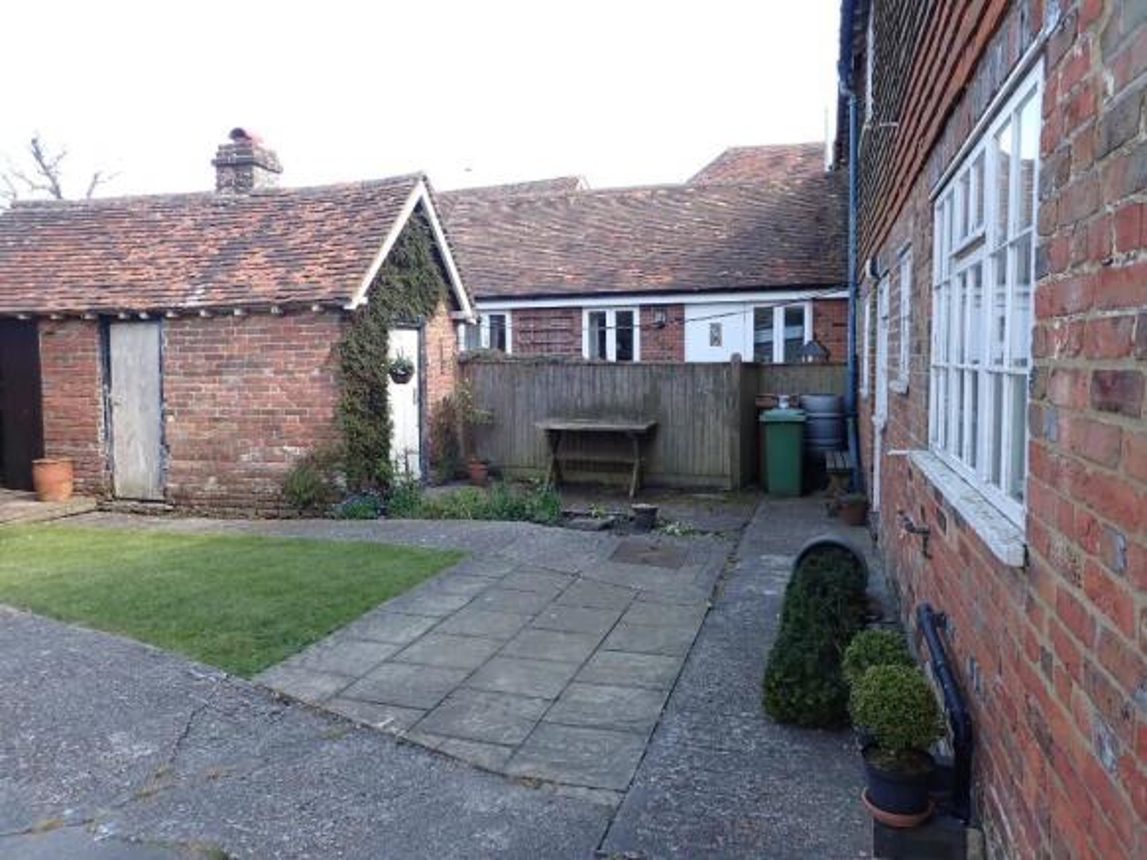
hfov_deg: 69.4
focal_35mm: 25
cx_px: 574
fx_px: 828
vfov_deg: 54.9
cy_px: 430
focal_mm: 4.5
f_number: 2.8
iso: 100
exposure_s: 1/160
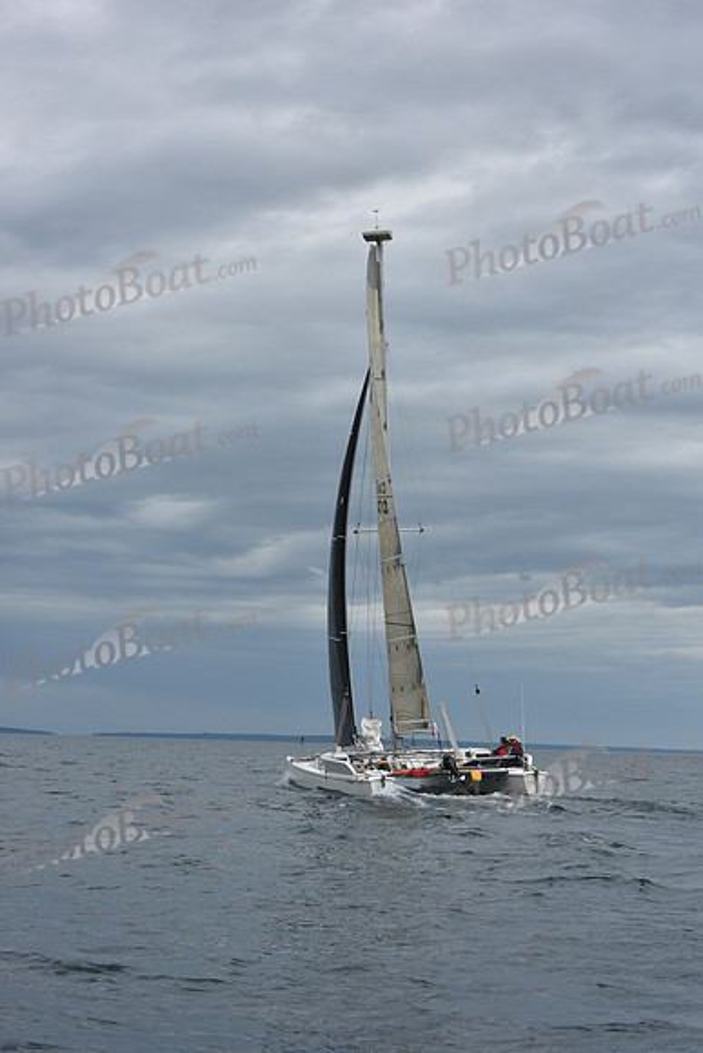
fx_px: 2049
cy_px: 526
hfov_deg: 19.5
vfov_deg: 28.8
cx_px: 352
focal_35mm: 70
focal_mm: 70
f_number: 11
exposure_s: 1/800
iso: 250
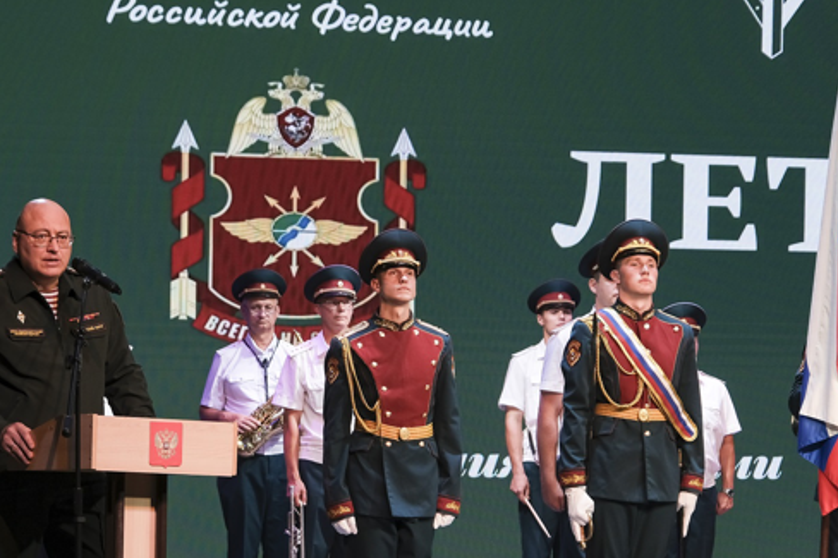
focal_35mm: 126
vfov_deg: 10.8
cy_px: 428
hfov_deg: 16.2
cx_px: 307
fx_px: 2932
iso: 320
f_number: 4
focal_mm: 54.5
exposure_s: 1/80
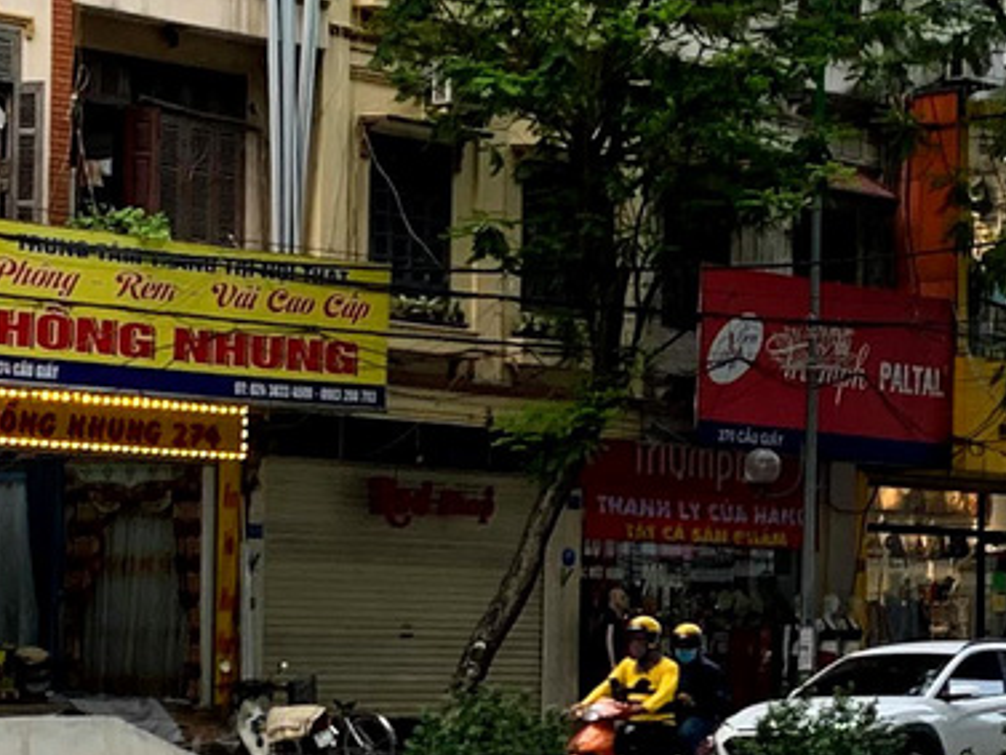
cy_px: 566
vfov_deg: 10.7
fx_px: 4012
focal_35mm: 138
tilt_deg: +0.4
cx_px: 819
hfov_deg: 14.2
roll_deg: -0.5
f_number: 1.8
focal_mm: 4.25
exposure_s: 1/122
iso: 32
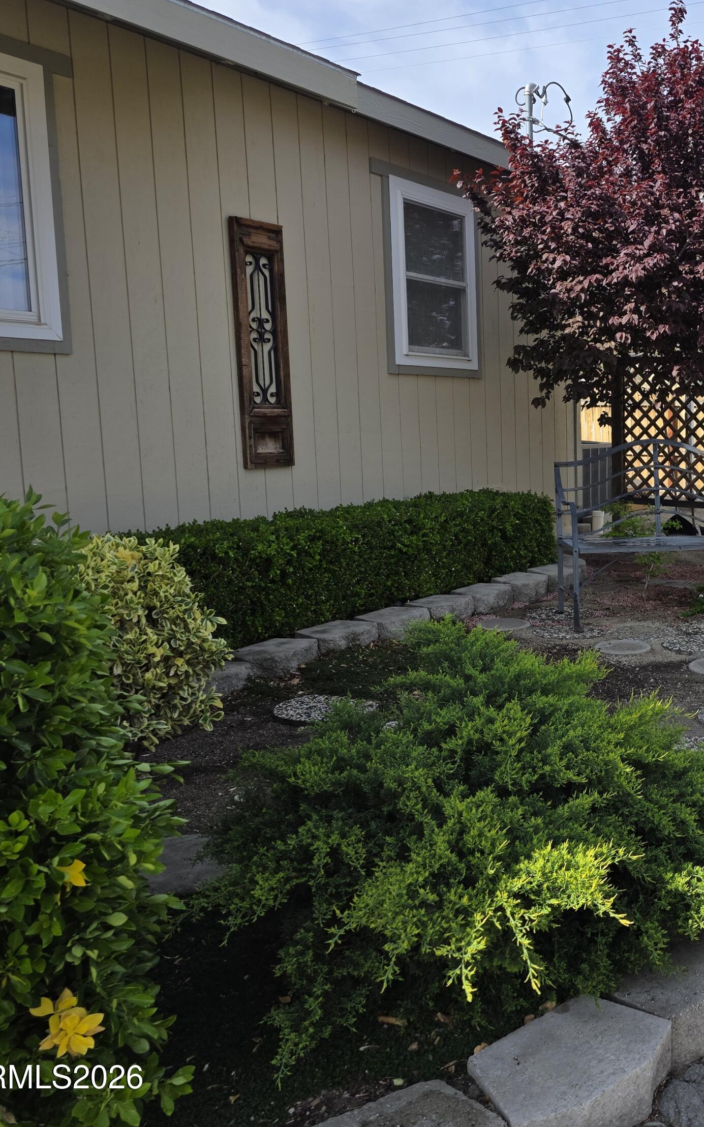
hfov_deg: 34.9
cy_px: 557
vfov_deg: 58.1
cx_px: 697
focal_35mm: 33
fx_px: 1013
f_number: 1.7
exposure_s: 1/3891
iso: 80
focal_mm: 6.3
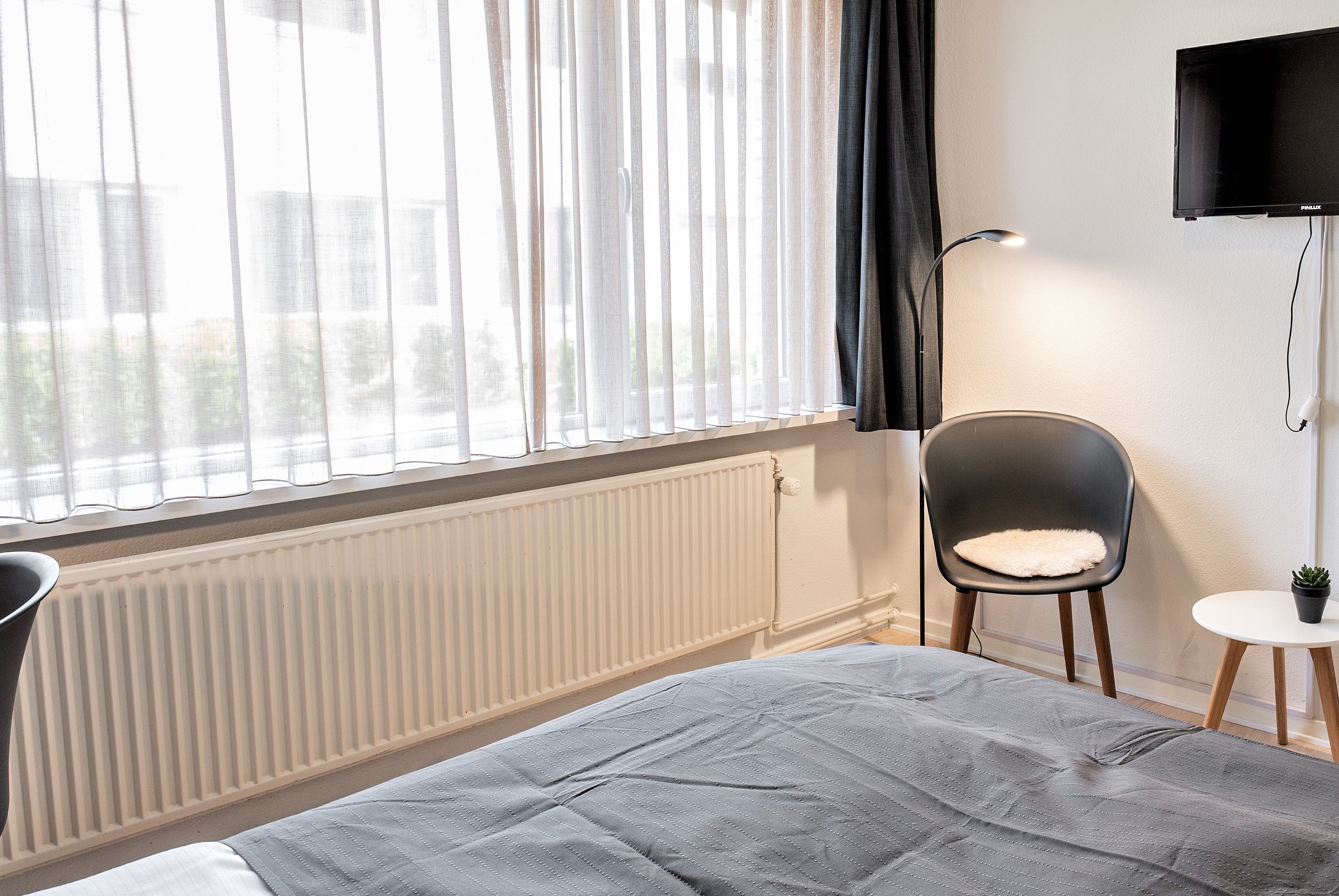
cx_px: 924
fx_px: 968
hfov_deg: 66.9
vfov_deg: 49.6
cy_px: 392
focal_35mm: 26
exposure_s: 1/2
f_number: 9
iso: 200
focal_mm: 17
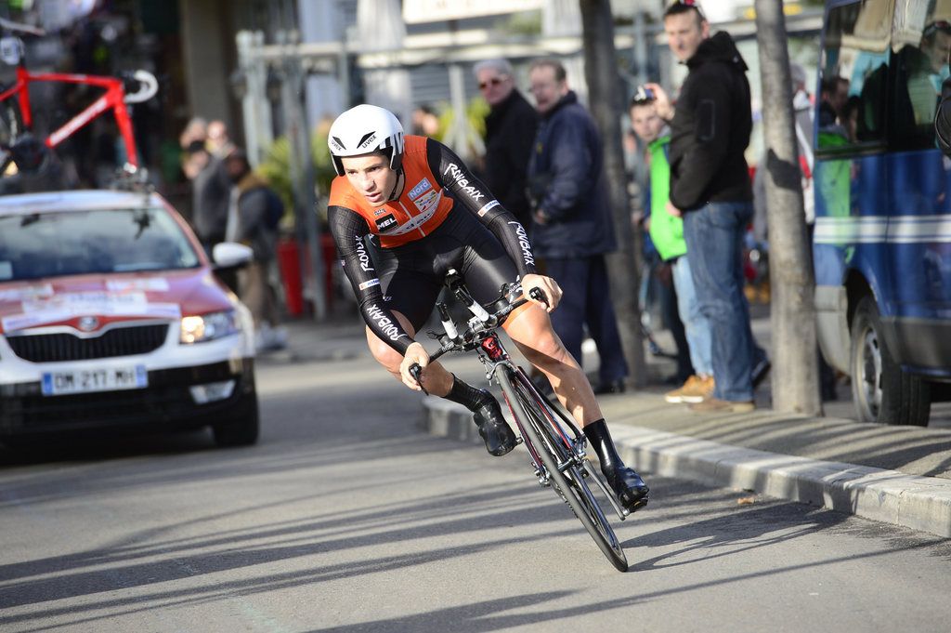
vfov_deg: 6.9
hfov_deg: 10.3
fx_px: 5279
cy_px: 316
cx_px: 476
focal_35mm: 200
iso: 400
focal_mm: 200
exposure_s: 1/1000
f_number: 5
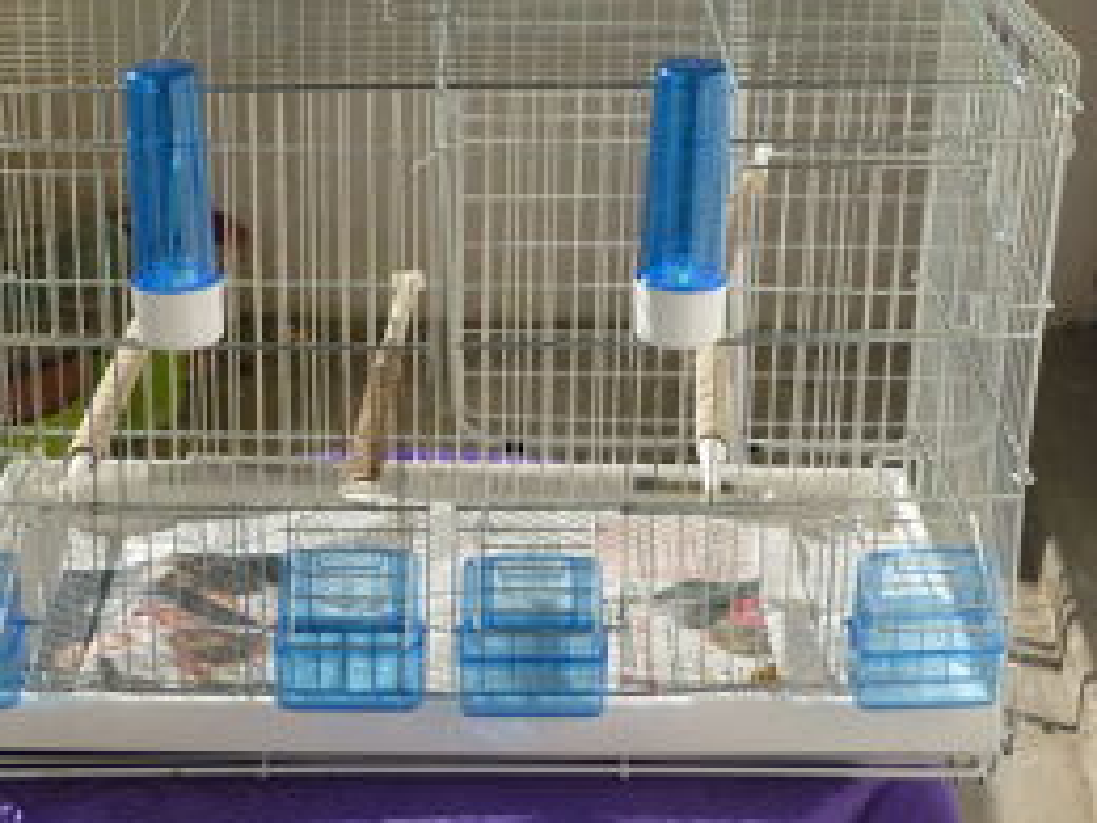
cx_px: 430
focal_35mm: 72
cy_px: 380
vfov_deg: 20.4
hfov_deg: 27.0
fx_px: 2282
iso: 80
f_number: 8
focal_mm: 6.4
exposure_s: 1/200
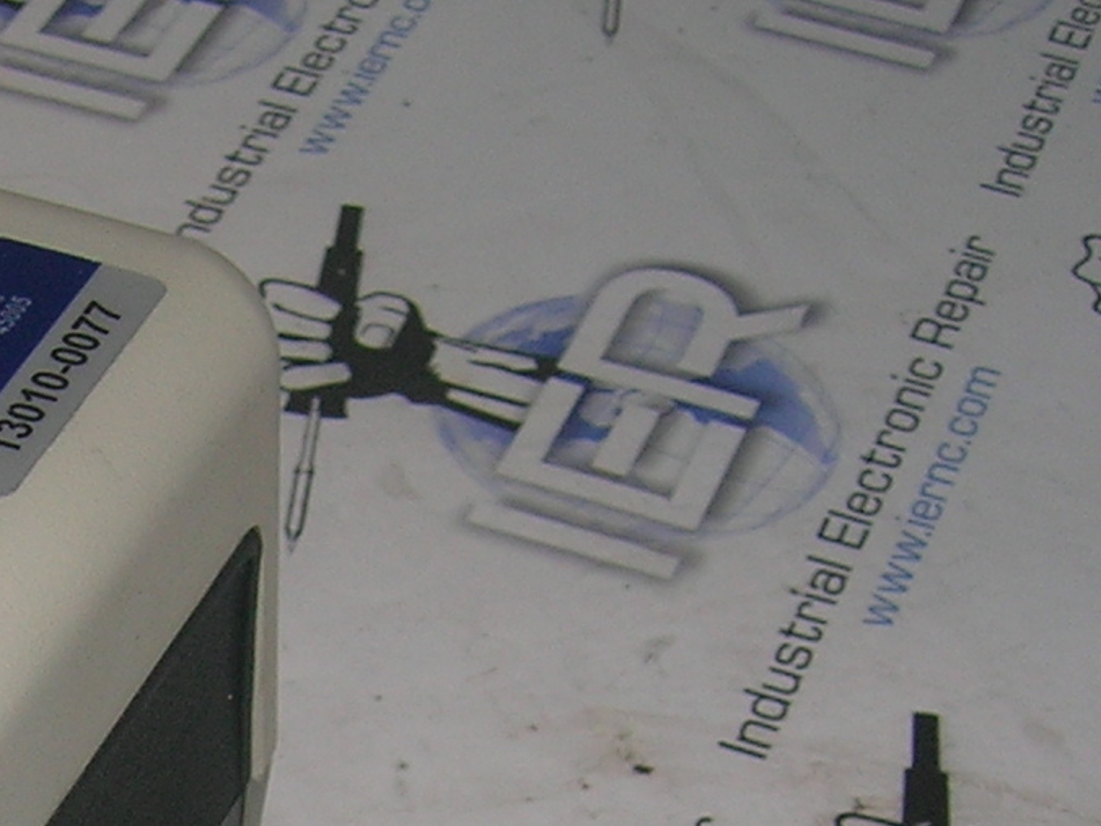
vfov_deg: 12.2
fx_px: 3658
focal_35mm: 115
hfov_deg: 16.5
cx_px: -148
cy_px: 1264
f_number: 2.9
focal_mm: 5.7
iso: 50
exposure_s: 1/60.1
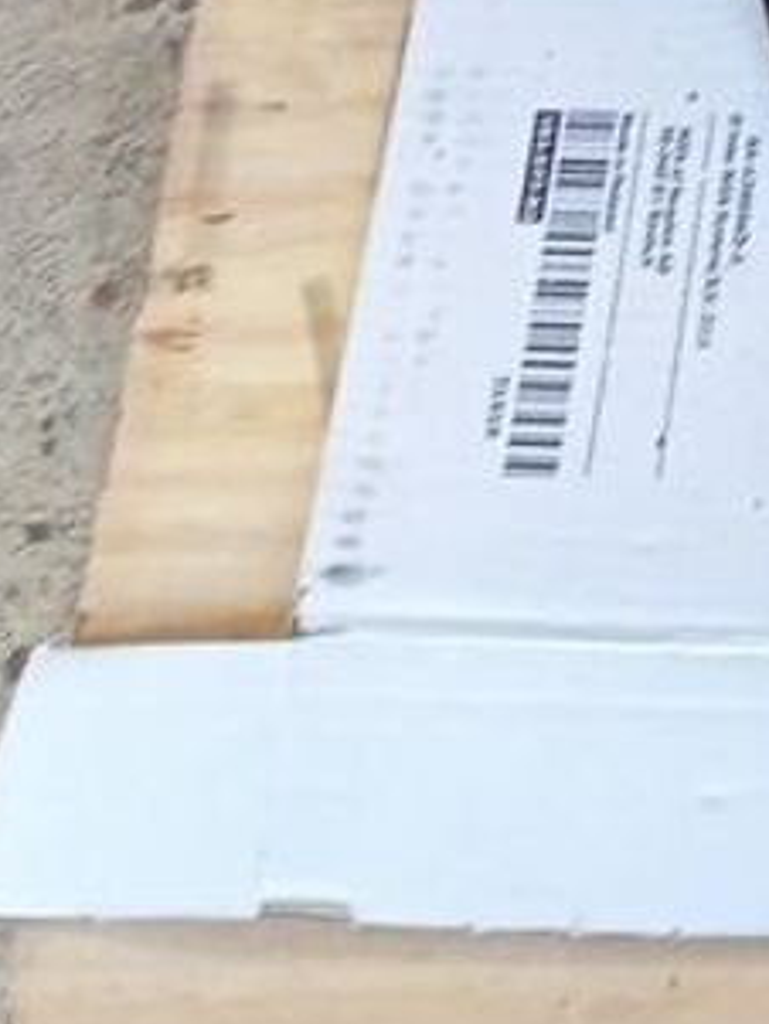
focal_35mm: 124
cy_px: -1128
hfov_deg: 11.4
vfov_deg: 13.3
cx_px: 1232
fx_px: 3670
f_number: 2.2
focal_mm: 3.43
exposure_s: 1/25
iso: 205
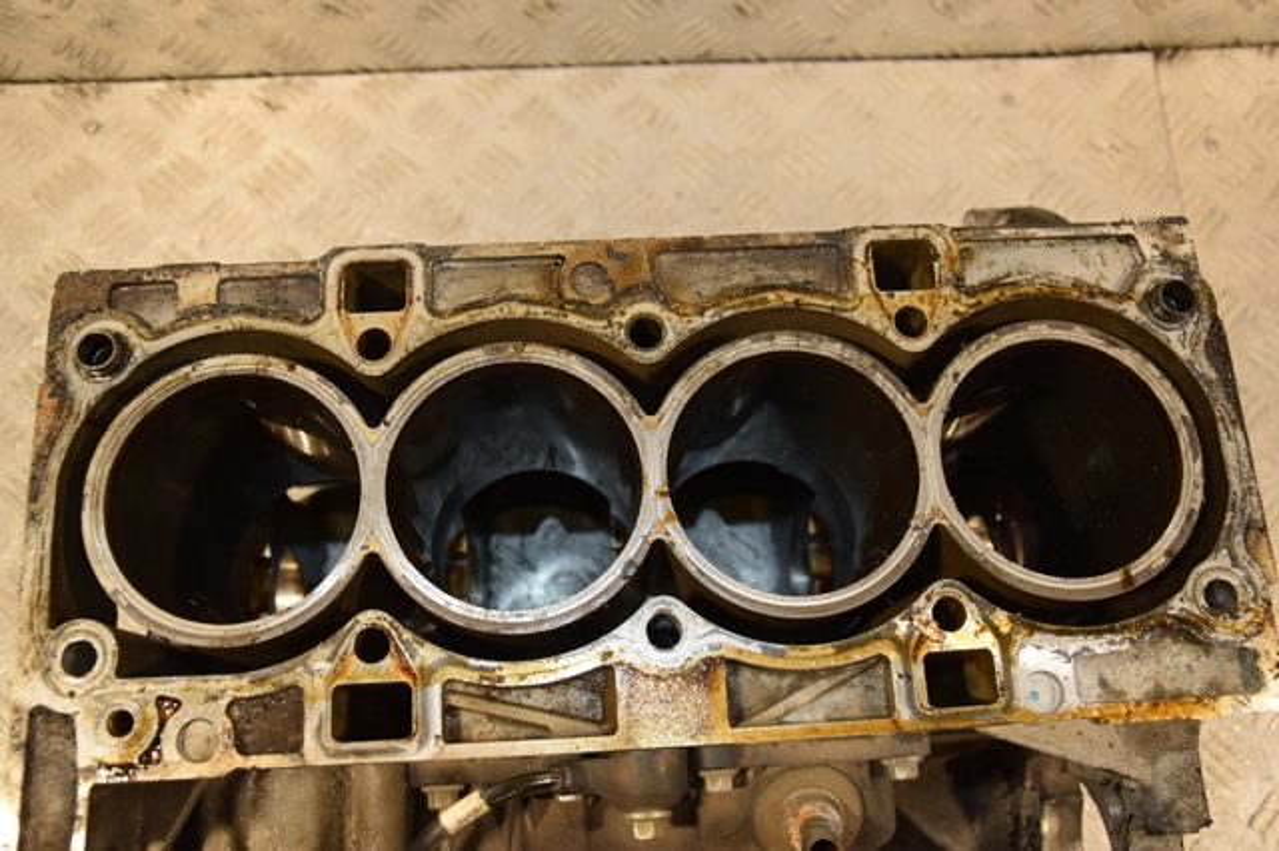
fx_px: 1172
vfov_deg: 39.9
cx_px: 640
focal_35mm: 33
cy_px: 426
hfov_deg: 57.2
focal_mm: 22
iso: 800
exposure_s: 1/160
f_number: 5
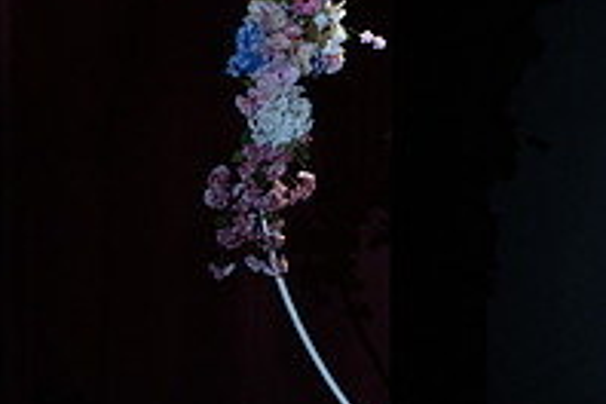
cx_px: 841
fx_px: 8483
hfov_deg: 4.1
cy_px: -183
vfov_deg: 2.7
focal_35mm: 504
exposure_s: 1/500
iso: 1600
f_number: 3.2
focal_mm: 120
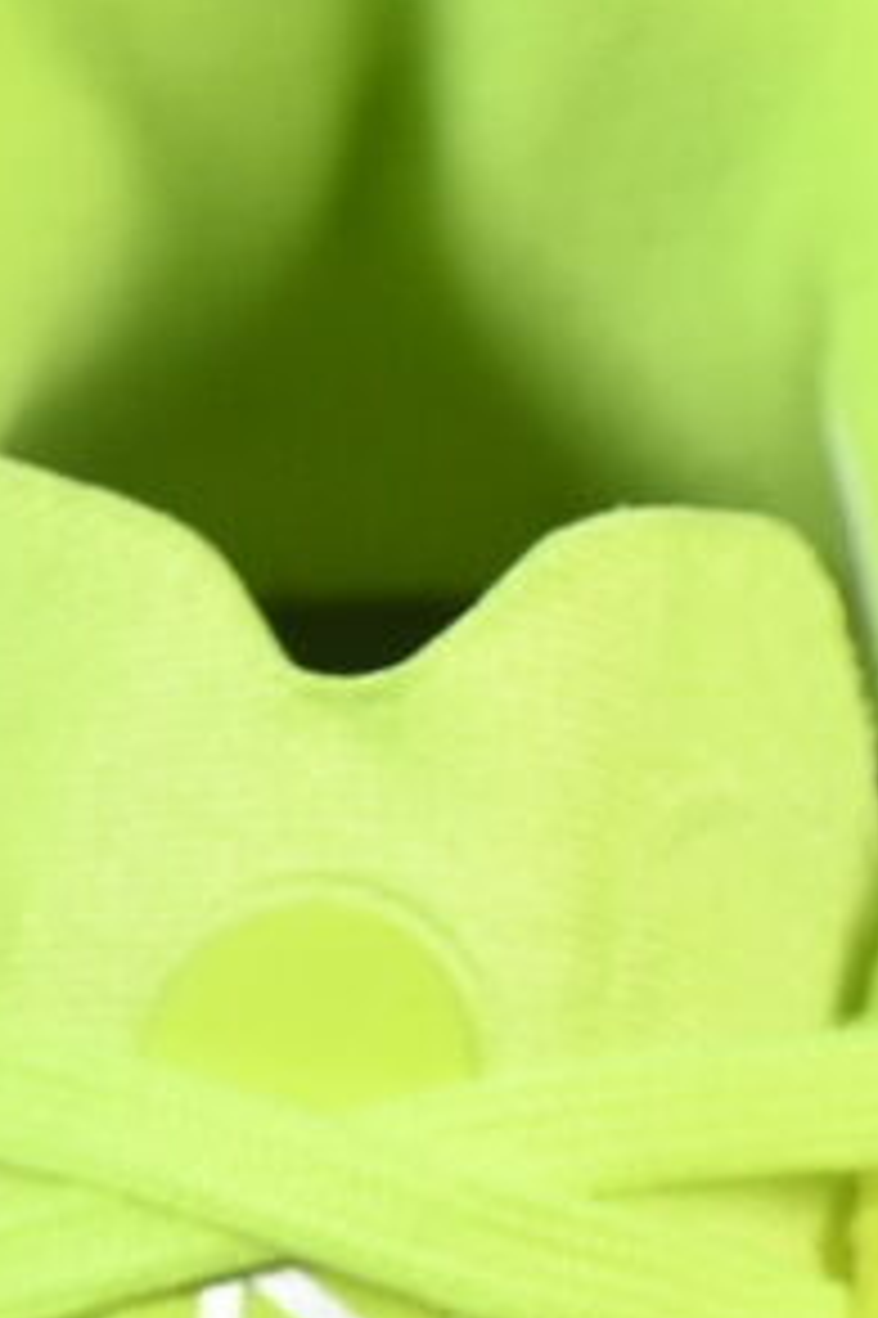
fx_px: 24025
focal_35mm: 656
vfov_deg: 3.1
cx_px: 1463
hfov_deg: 2.1
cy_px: 2701
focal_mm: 50
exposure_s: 1/80
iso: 160
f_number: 8
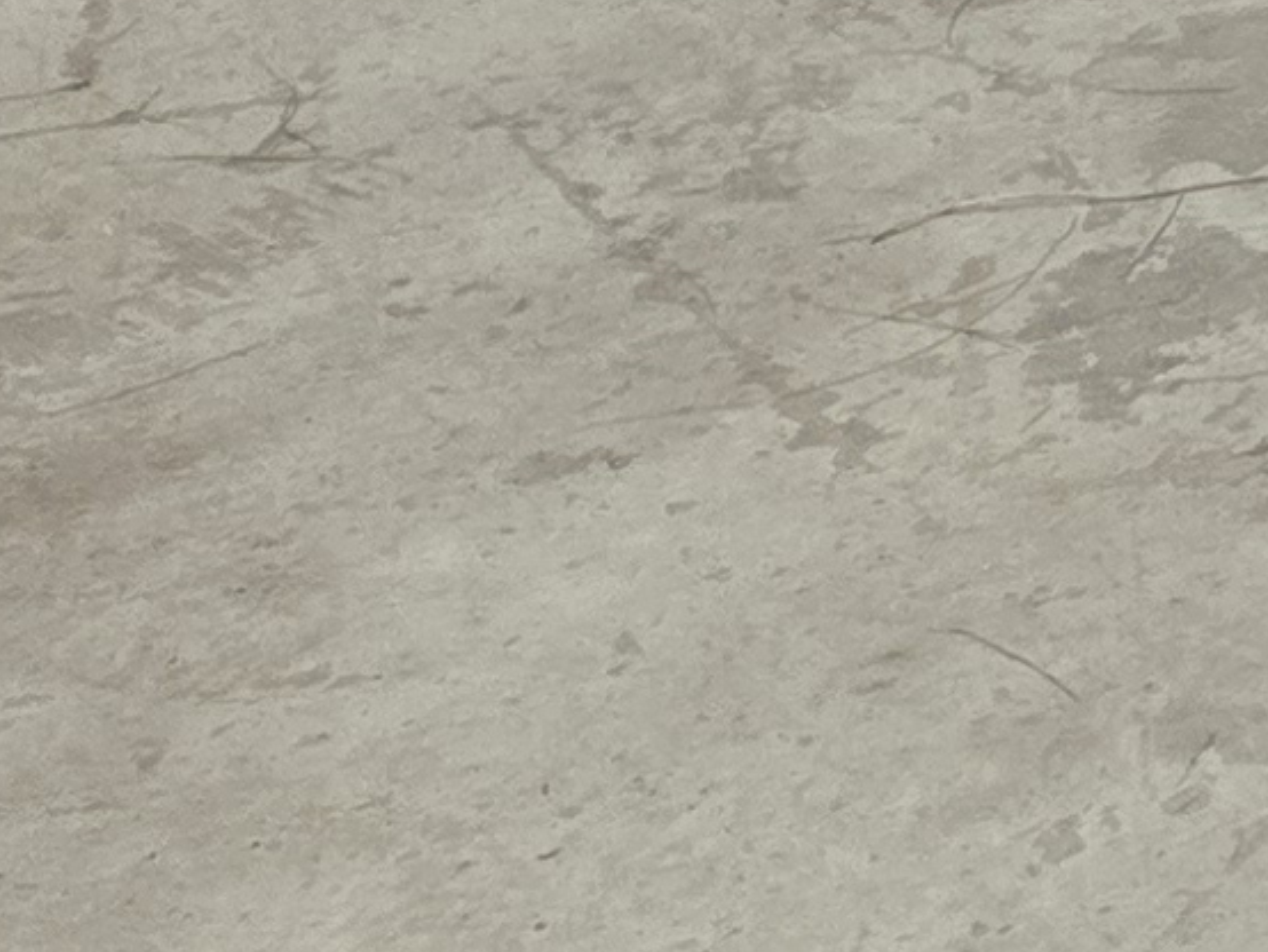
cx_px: 4035
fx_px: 6083
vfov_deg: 7.6
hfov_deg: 9.1
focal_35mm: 166
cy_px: -2057
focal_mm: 5.4
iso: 250
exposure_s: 1/120
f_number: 1.8
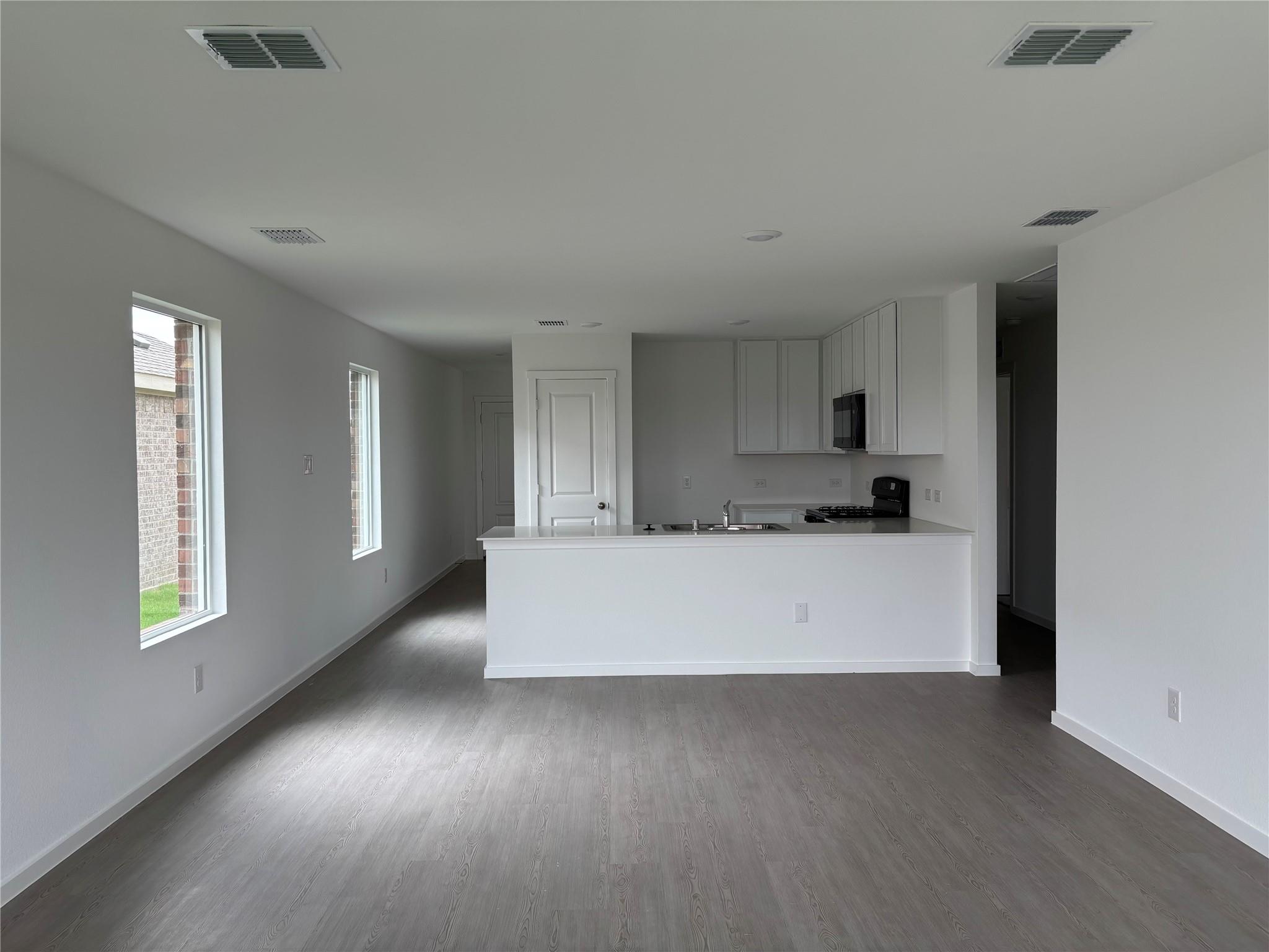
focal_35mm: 26
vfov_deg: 53.1
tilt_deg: +0.9
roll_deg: +0.8
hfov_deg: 67.3
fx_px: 953
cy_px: 476
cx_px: 634
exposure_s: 1/121
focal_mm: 5.96
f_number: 1.6
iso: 50
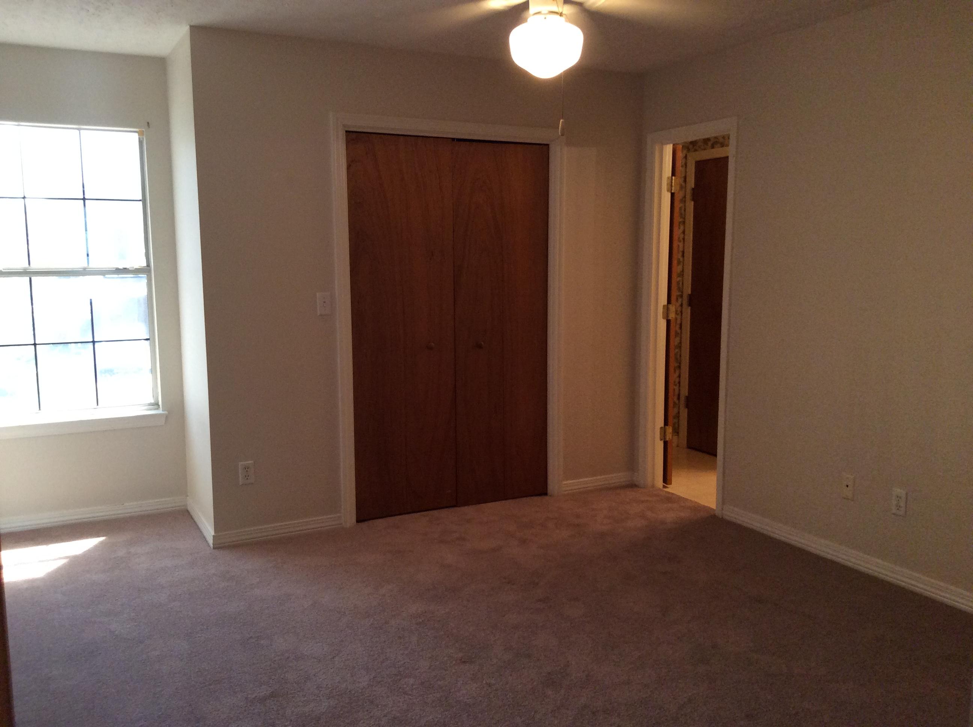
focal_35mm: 32
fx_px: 898
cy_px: 364
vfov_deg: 44.1
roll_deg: +1.1
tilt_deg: -8.0
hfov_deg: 56.9
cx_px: 486
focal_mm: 3.3
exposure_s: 1/24
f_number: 2.4
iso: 125
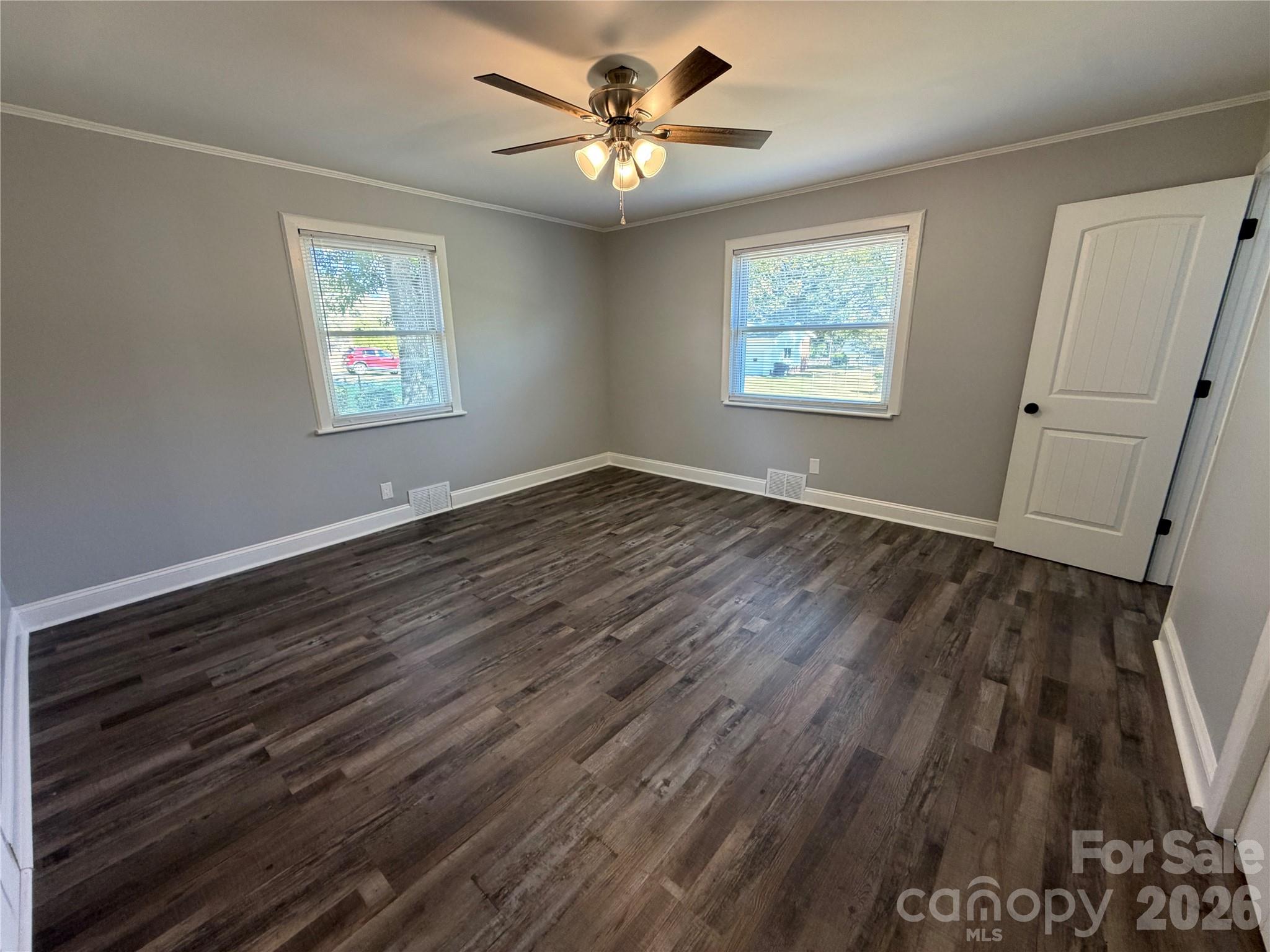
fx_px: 514
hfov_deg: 102.1
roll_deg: +1.8
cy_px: 476
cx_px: 635
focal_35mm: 14
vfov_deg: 85.7
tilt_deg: -15.9
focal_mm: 2.22
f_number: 2.2
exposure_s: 1/60
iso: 250
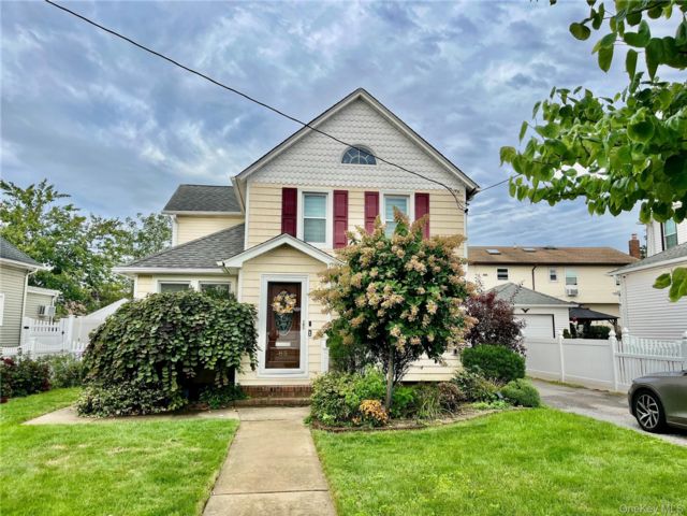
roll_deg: +0.2
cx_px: 344
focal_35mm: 26
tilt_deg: +7.8
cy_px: 258
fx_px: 516
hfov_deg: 67.3
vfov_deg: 53.1
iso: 50
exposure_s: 1/852
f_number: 1.6
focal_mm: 5.1
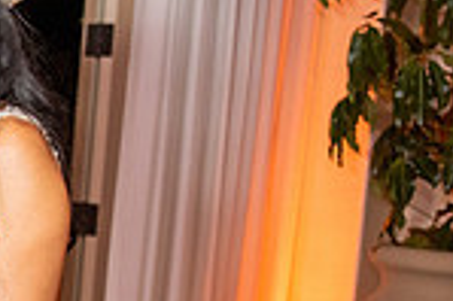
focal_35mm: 109
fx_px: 1370
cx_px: -371
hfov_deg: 15.9
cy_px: 290
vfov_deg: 12.4
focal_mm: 28
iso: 1250
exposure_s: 1/125
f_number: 2.8
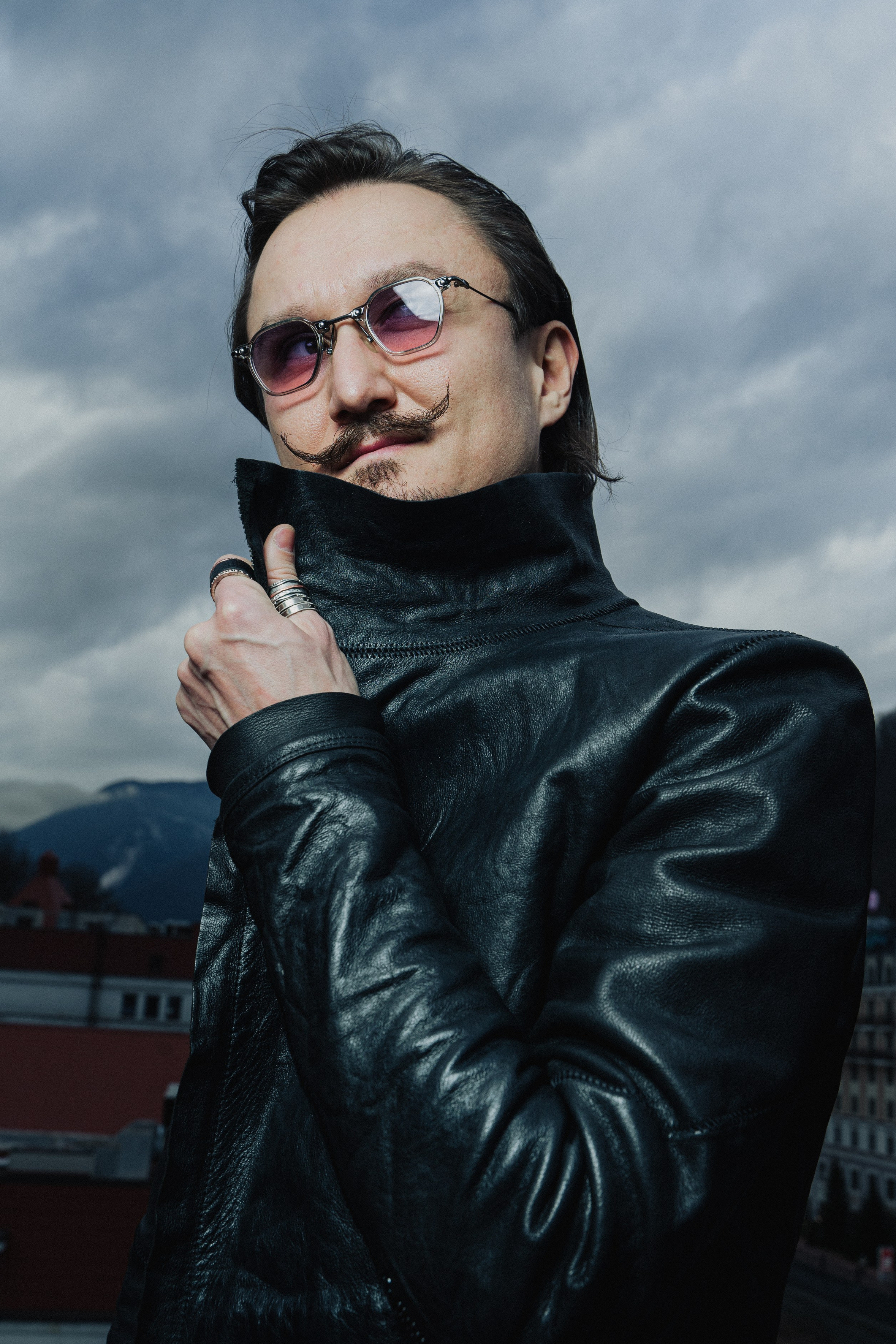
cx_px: 470
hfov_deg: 35.0
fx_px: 1419
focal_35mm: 38
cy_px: 698
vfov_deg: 50.7
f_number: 8
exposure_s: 1/160
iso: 200
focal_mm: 35
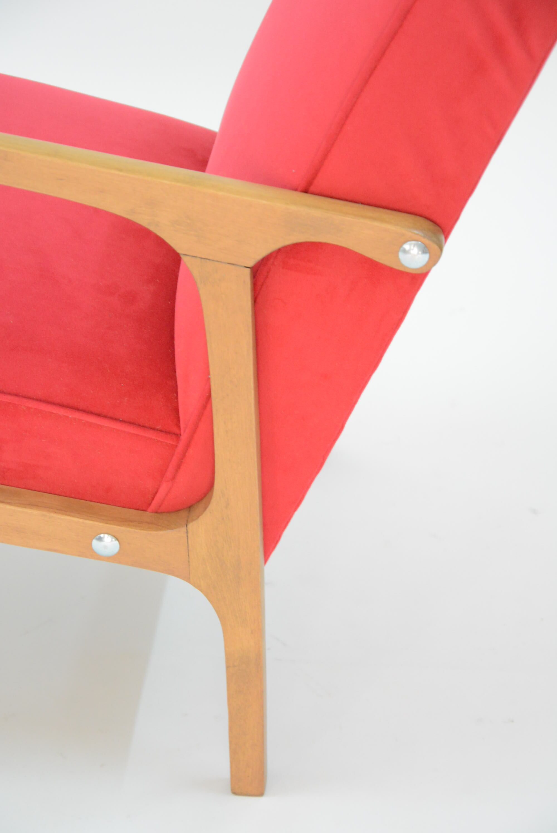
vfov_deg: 18.2
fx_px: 2606
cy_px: 416
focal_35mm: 112
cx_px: 278
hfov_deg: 12.2
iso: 2500
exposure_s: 1/30
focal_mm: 75
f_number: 5.3
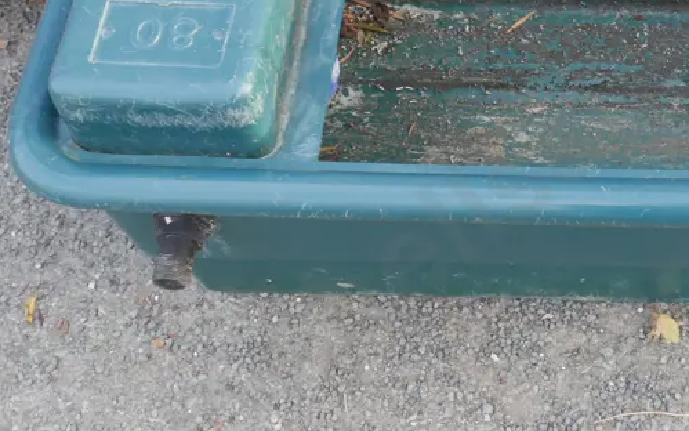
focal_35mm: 74
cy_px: 98
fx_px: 1390
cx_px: 634
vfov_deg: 17.5
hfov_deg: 26.8
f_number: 10
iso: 1000
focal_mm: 17
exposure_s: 1/60
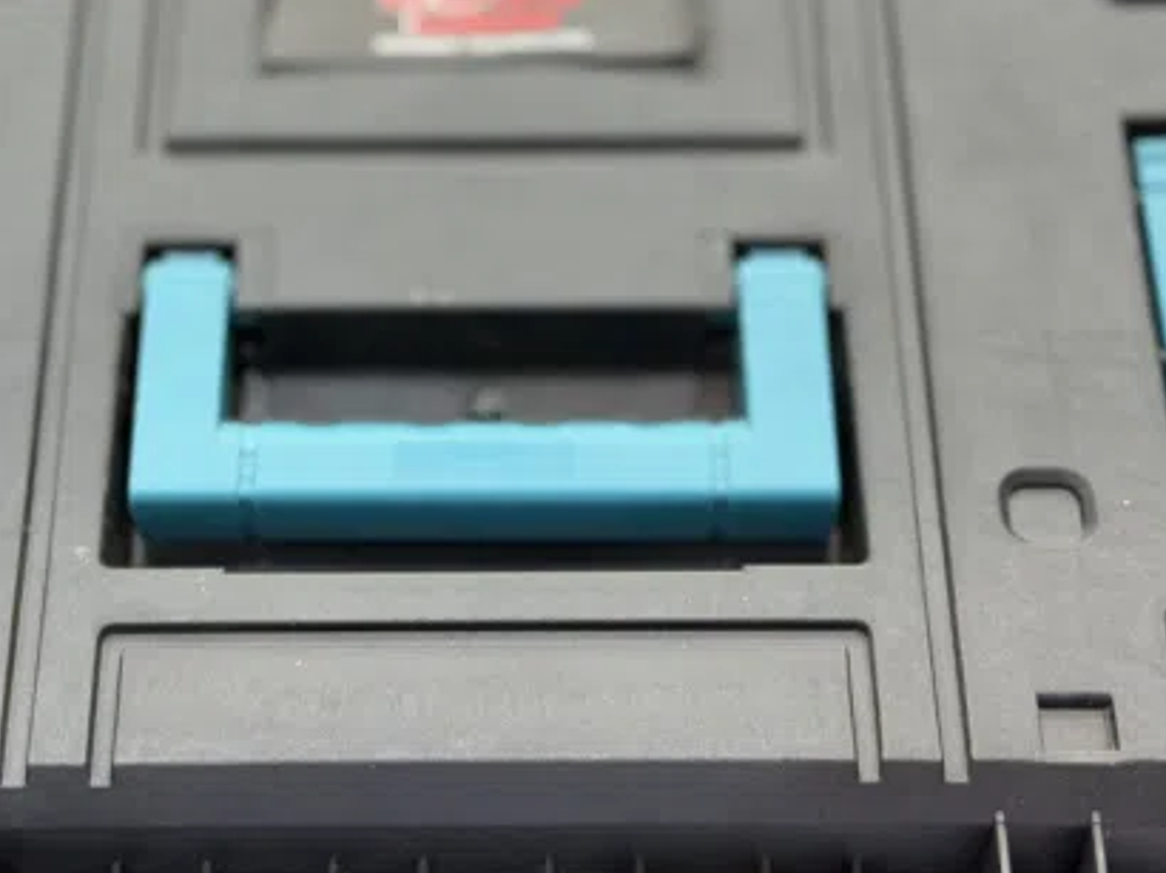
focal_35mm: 75
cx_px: 489
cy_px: 398
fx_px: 2525
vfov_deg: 19.6
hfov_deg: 26.0
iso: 160
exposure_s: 1/60
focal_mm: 6.76
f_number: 1.78
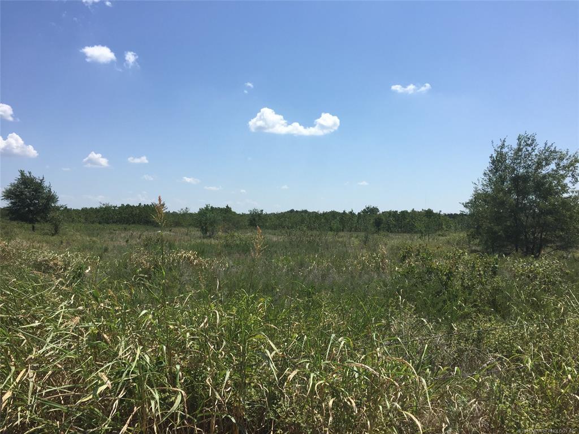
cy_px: 217
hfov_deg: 61.7
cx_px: 290
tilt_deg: -1.4
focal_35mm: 29
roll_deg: -2.2
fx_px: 485
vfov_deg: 48.2
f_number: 2.2
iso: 32
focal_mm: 4.15
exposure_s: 1/2639
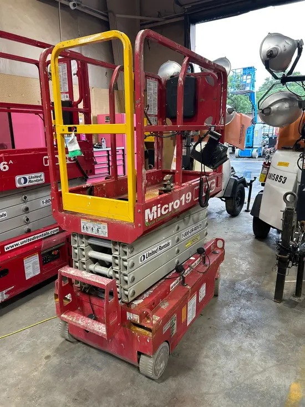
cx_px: 152
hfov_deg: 53.1
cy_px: 204
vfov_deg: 67.3
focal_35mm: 26
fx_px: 305
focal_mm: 5.7
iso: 125
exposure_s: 1/60
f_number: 1.5
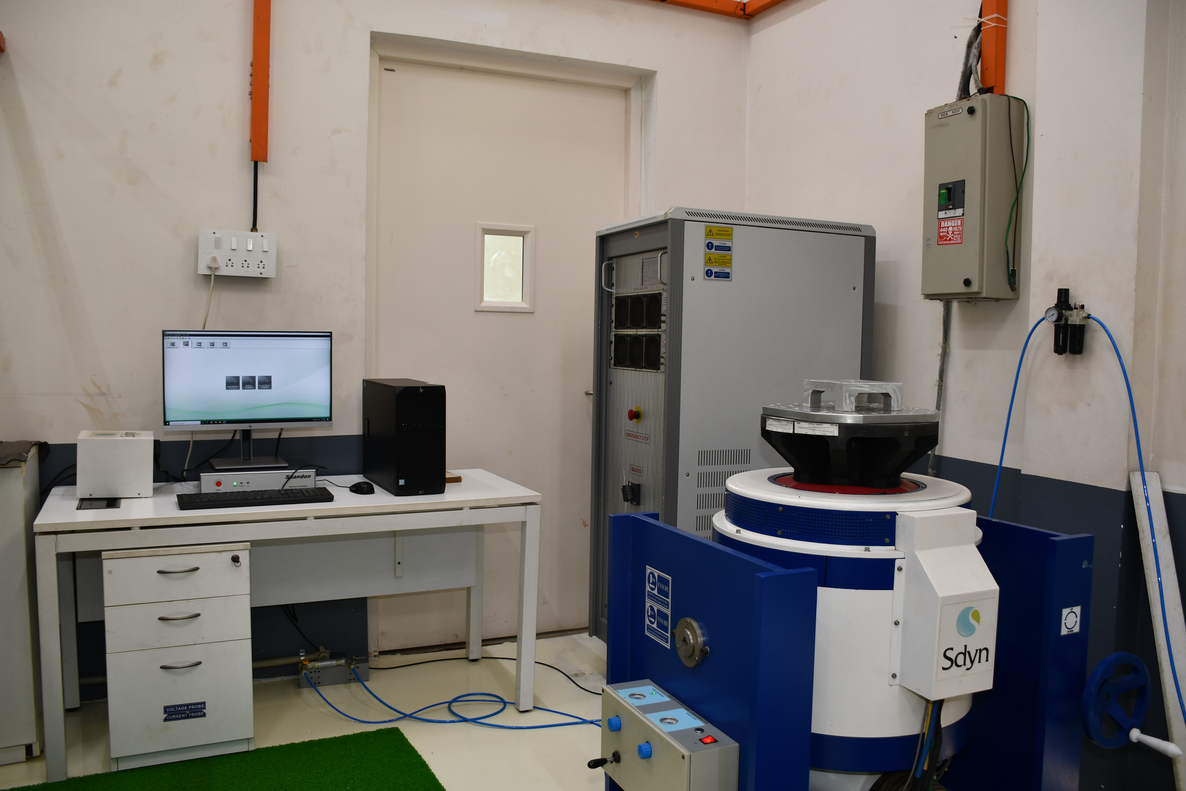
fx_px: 889
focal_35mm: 27
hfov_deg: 67.4
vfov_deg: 47.9
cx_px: 593
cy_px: 396
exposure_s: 1/60
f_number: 4
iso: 220
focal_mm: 18
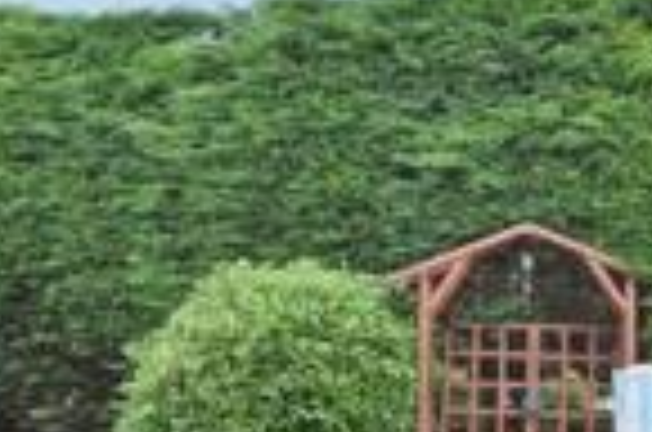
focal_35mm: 68
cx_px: 719
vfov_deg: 19.7
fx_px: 1229
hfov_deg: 27.2
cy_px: 362
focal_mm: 10
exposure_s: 1/40
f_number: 11
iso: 200
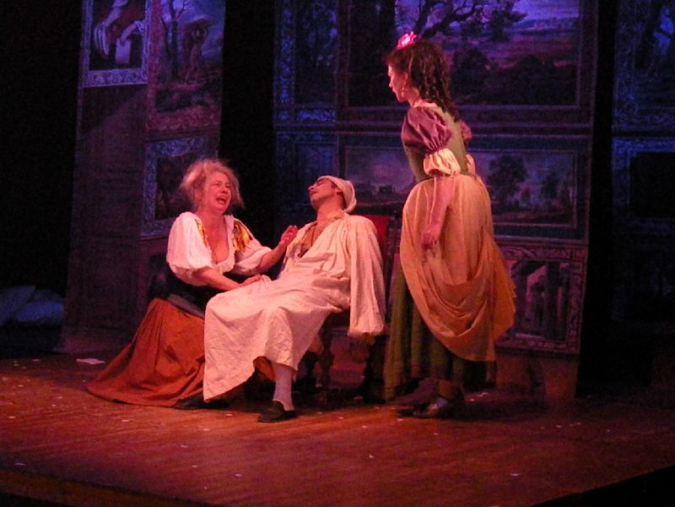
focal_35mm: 84
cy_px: 254
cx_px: 338
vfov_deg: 17.6
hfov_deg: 23.3
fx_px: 1638
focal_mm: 14.9
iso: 3200
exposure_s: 1/125
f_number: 5
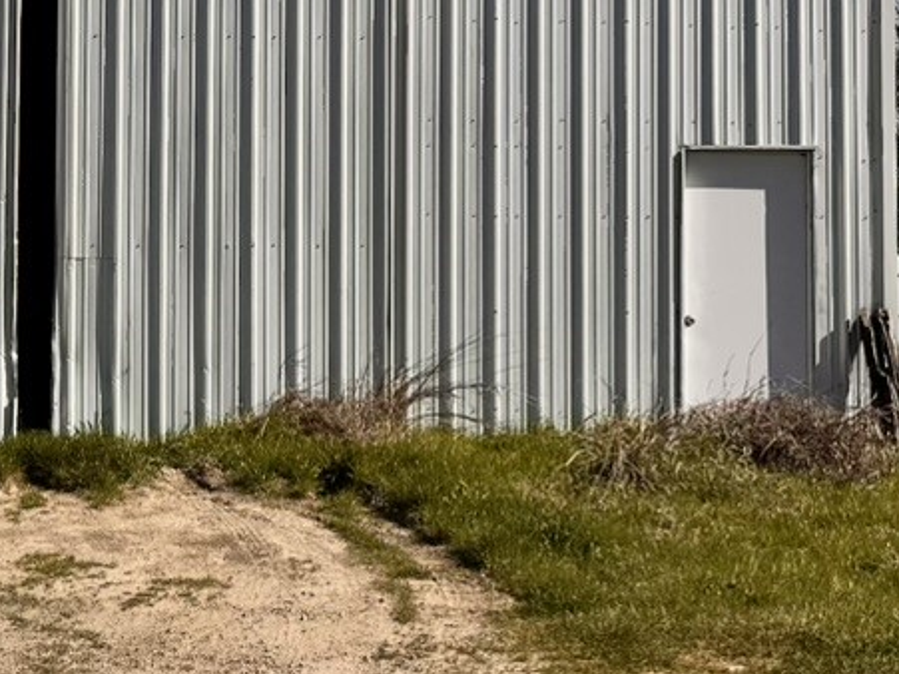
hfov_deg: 17.8
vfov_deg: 13.5
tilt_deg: +1.4
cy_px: 76
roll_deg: -0.7
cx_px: 112
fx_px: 2830
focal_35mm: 109
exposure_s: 1/9009
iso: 80
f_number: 1.78
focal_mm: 6.76
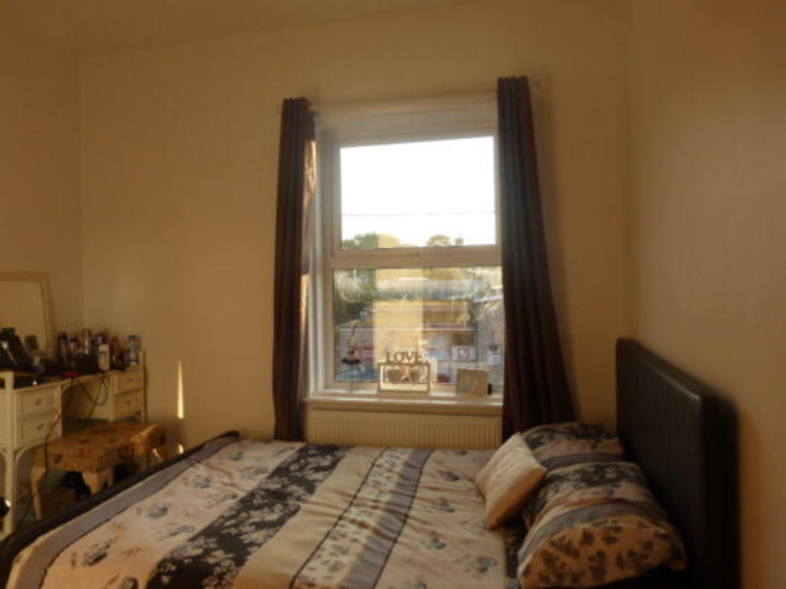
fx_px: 568
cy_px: 294
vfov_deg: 54.9
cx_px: 393
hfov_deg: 69.4
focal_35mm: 25
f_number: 3.3
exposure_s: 1/100
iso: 100
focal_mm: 4.3
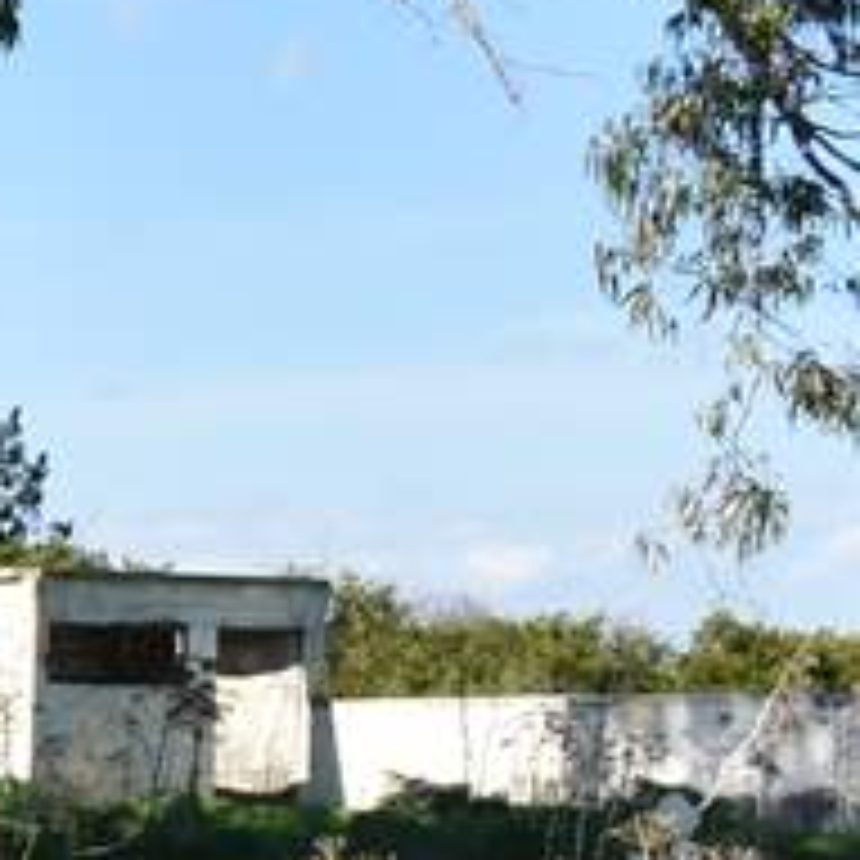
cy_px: 941
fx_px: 4048
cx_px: -1335
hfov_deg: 10.2
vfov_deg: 11.9
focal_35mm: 144
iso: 100
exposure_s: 1/200
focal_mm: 18
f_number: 8
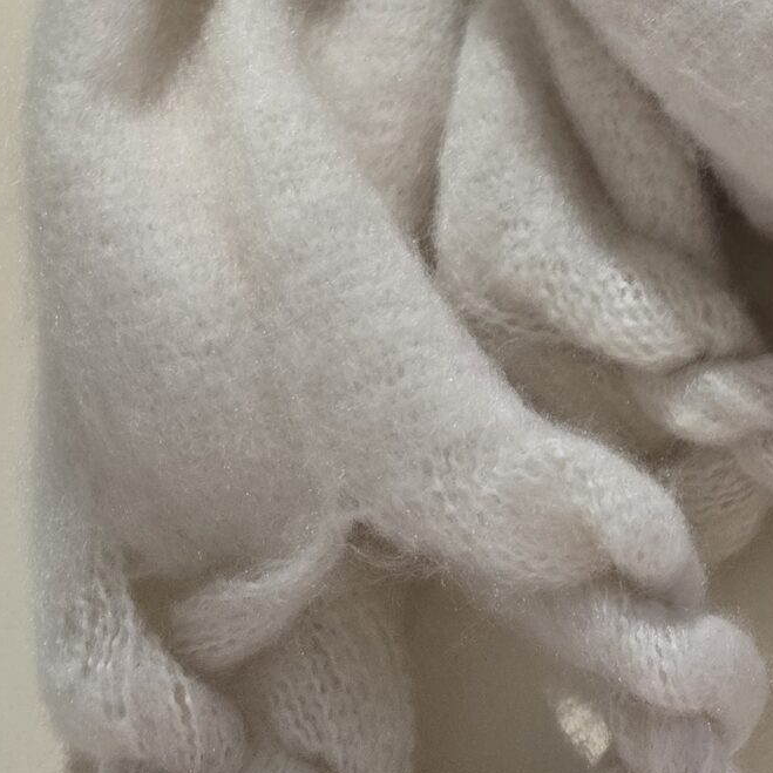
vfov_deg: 19.1
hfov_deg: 19.9
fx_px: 1996
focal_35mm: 79
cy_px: -395
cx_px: 1040
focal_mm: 6.3
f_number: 1.7
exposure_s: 1/100
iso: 320
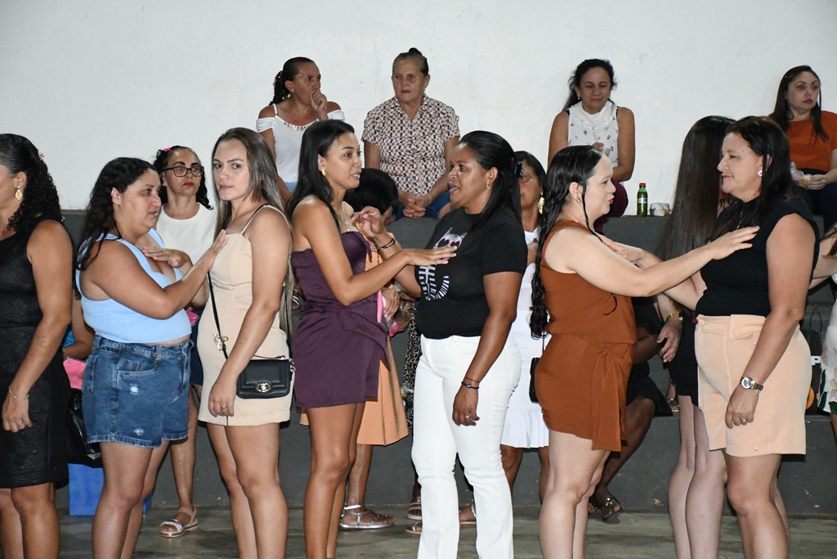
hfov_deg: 22.6
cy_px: 280
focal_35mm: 90
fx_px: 2093
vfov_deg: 15.2
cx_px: 418
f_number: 5
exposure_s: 1/250
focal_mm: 60
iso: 10000
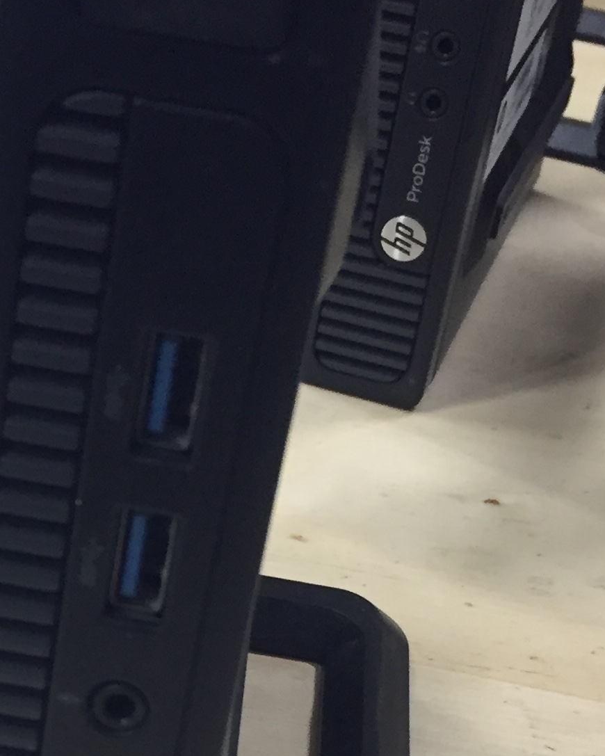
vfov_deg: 21.9
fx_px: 1902
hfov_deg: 17.8
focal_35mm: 85
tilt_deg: -34.9
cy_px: 685
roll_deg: -8.5
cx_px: 61
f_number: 2.2
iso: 160
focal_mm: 4.15
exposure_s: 1/33
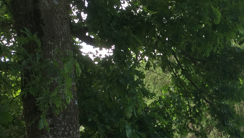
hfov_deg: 25.9
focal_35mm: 76
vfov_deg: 15.2
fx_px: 492
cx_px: 265
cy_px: 178
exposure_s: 1/247
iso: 25
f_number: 2.4
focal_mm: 3.3
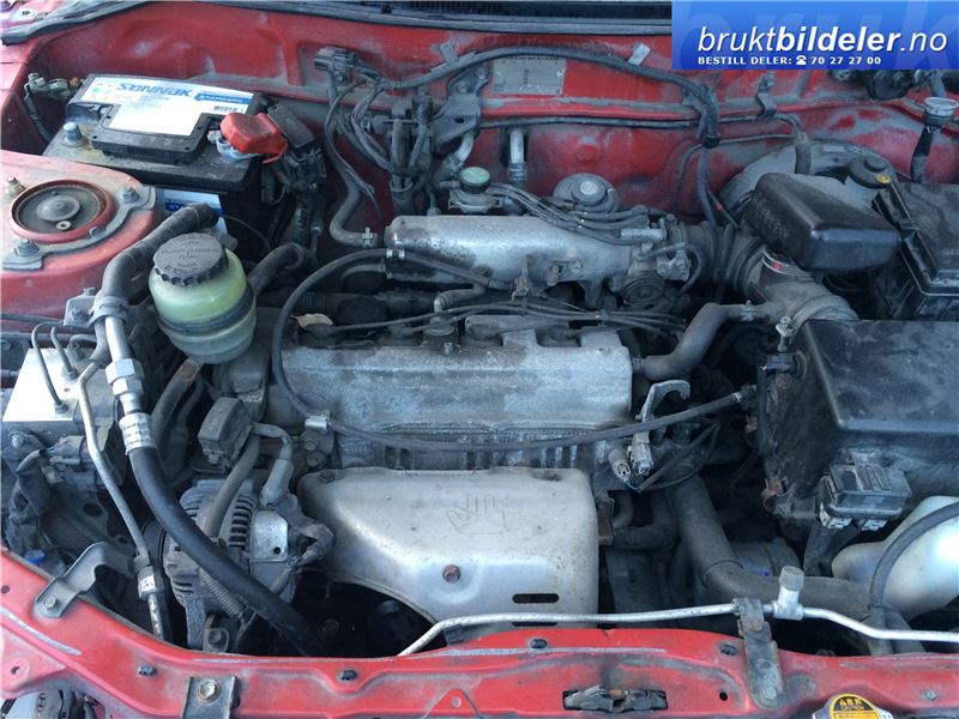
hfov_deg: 61.7
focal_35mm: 29
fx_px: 803
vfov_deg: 48.2
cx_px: 480
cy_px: 360
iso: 125
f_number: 2.2
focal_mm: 4.15
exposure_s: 1/30
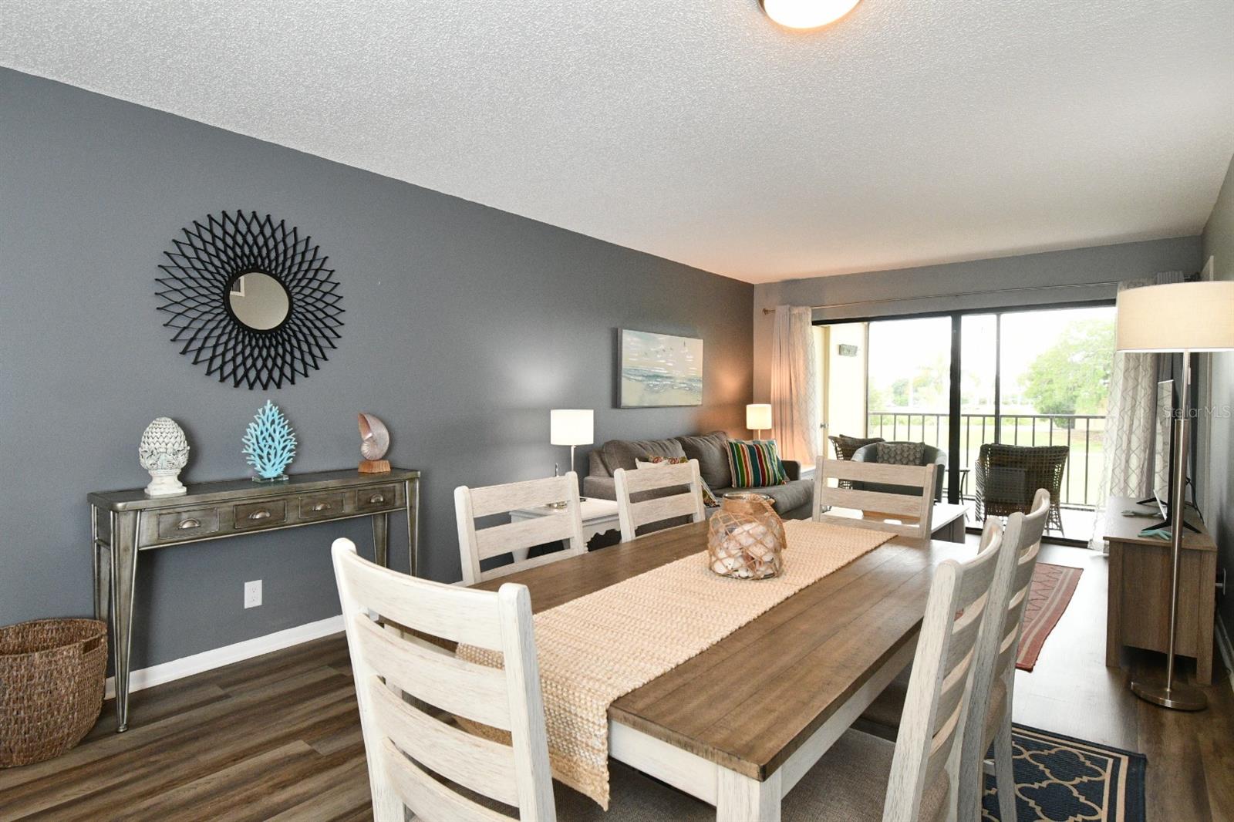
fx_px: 617
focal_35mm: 18
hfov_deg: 90.0
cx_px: 617
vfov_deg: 67.4
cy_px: 411
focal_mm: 12
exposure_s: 1/80
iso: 2500
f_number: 9
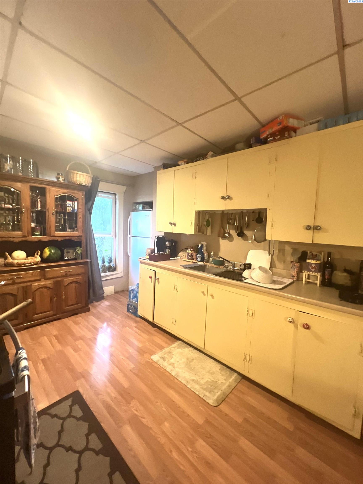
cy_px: 242
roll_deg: -1.6
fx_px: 182
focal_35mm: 13
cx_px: 182
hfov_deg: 89.9
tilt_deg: -3.9
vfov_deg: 106.2
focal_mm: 1.57
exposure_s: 1/60
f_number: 1.8
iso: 400
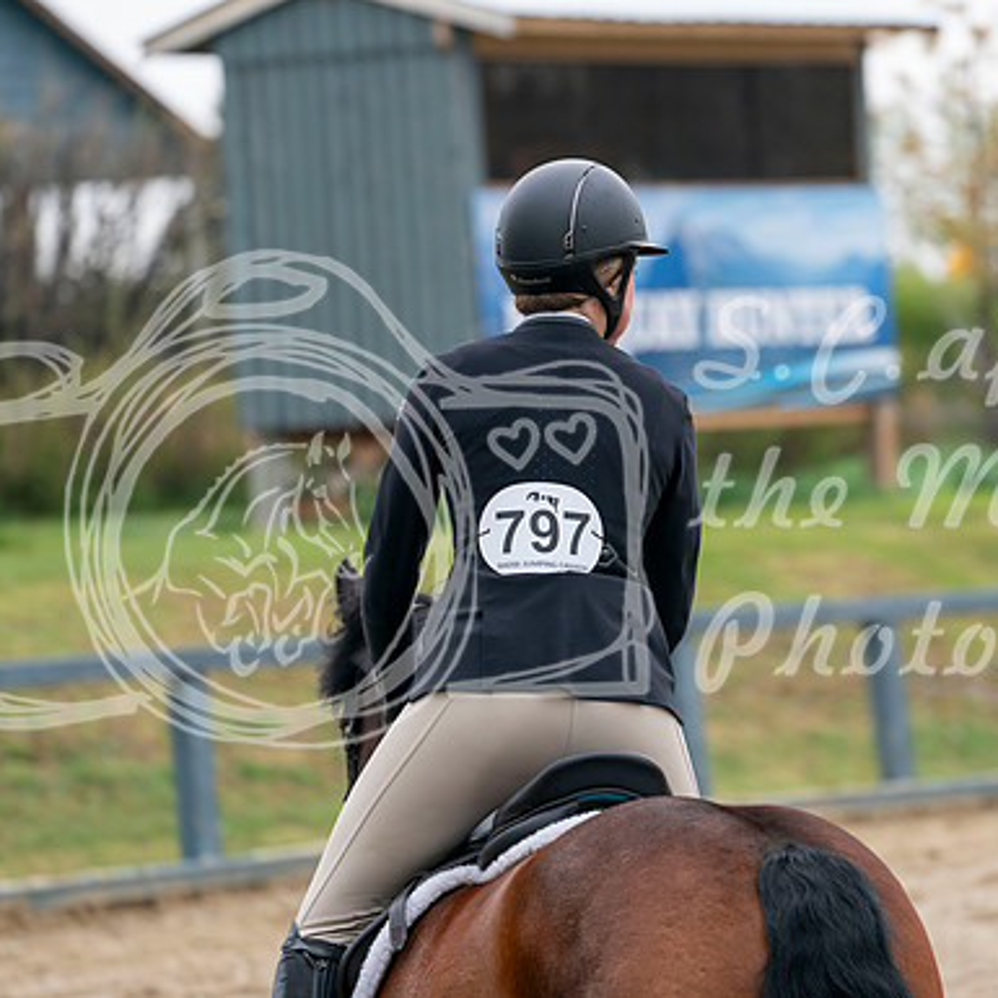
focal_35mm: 301
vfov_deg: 5.8
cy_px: 499
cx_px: 645
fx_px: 9818
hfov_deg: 5.8
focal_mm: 235
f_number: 5.6
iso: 160
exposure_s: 1/250
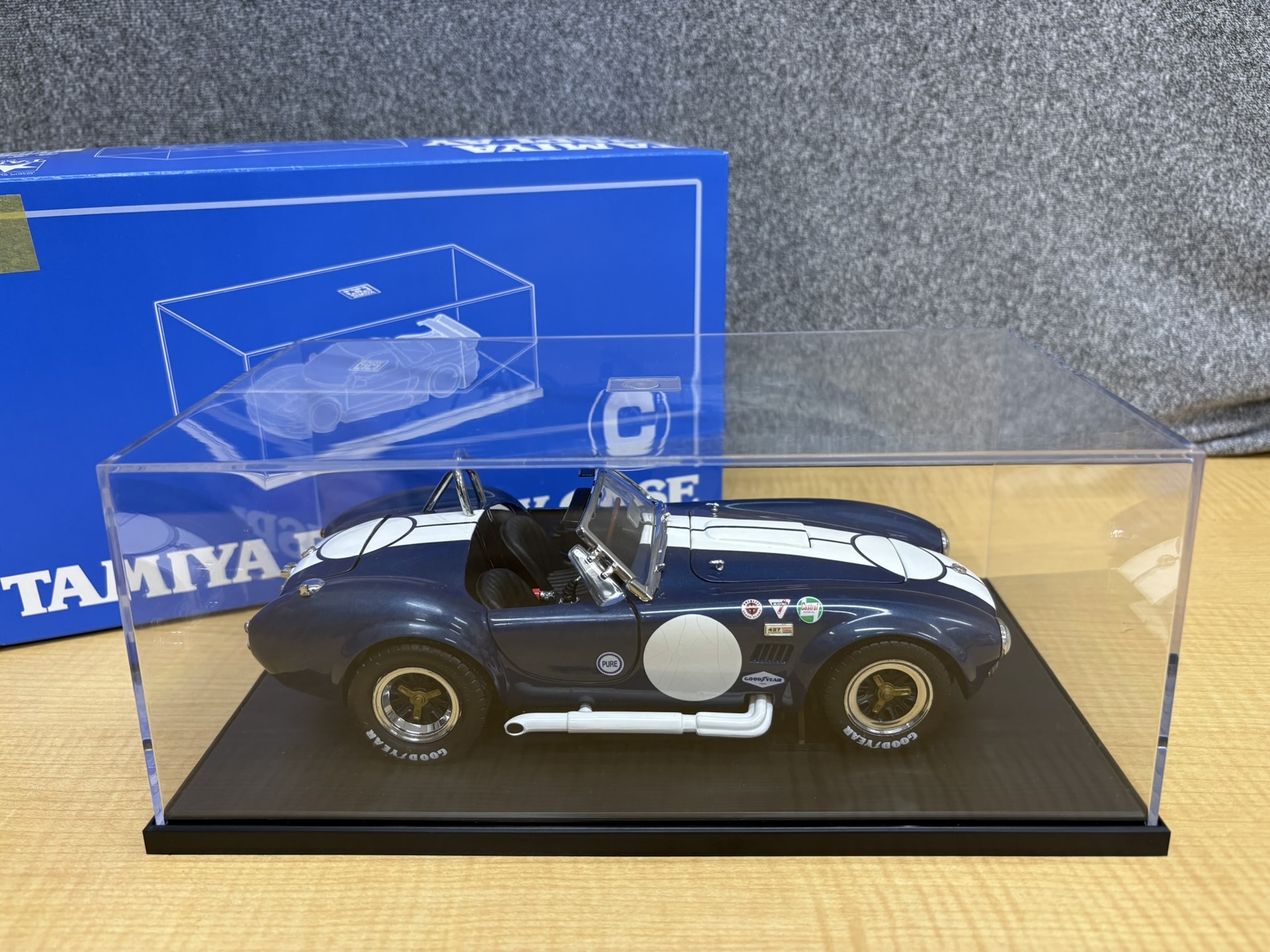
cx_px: 635
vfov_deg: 53.1
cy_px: 476
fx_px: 954
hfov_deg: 67.3
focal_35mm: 26
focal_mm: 5.96
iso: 125
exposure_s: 1/92
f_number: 1.6
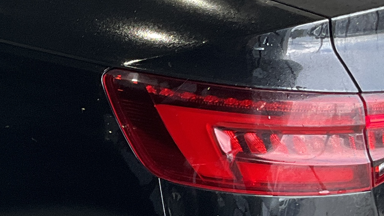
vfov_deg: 9.5
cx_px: -69
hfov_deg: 16.3
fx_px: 1293
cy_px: 176
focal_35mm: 127
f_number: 1.8
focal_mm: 3
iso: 50
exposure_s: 1/122
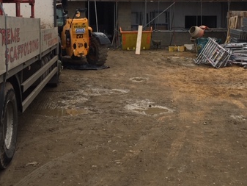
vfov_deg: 26.1
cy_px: 35
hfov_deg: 34.9
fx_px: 393
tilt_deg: -2.5
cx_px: 115
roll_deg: -0.4
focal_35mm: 55
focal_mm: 4.15
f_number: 2.2
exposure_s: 1/1083
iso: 25
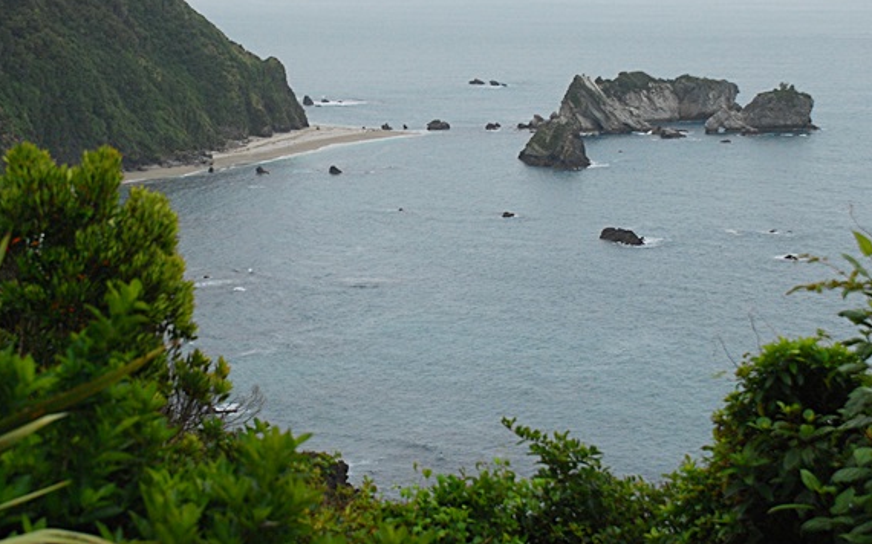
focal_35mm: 86
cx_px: 358
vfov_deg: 15.2
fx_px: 2043
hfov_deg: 24.1
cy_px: 223
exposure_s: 1/1000
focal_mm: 40
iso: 400
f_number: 5.6
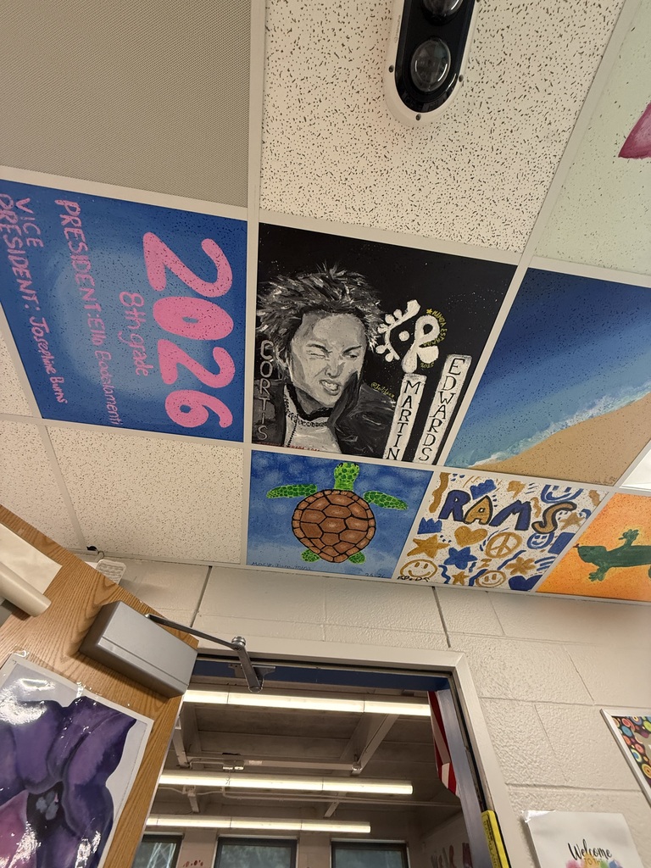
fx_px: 351
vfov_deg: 102.1
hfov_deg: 85.7
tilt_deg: +56.6
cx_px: 326
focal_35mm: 14
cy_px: 434
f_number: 2.2
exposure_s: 1/60
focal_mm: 2.22
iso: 320
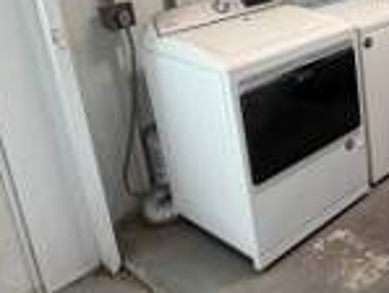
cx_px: 470
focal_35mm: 45
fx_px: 506
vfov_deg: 30.5
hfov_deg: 33.8
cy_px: 18
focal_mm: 2.22
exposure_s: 1/60
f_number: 2.2
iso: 160
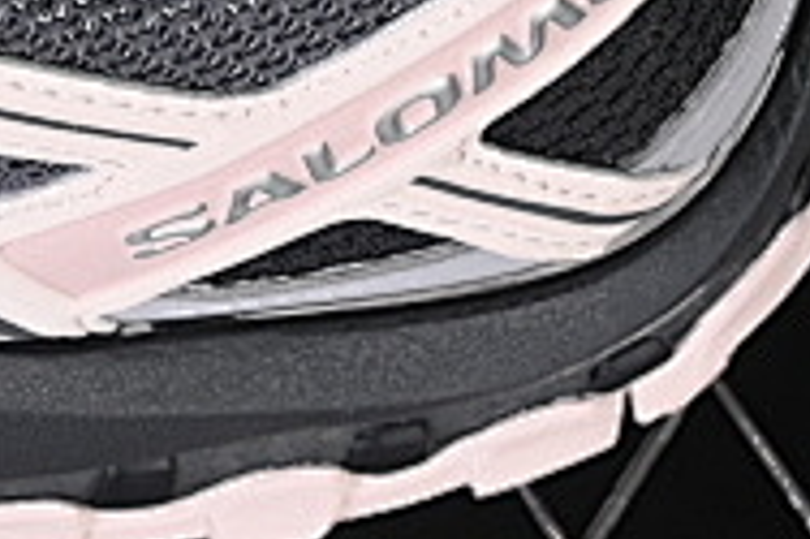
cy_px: -668
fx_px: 9711
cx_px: -862
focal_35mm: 432
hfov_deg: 4.7
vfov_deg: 3.1
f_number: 7.1
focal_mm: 50
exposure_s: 1/60
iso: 160
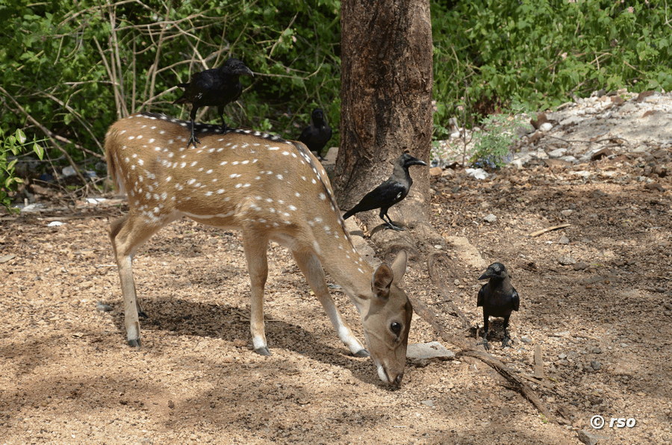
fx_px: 1732
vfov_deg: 14.6
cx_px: 336
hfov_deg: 22.0
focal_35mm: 93
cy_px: 222
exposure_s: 1/250
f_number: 8
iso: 140
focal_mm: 62
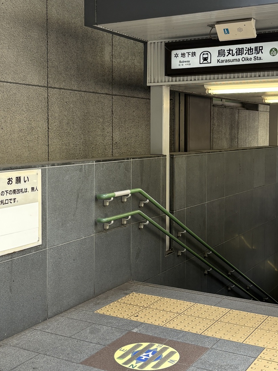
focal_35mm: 50
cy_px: 157
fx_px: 535
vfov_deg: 38.1
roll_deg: +0.0
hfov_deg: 29.1
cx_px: 146
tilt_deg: -2.8
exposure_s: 1/178
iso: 40
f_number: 1.6
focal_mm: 5.96
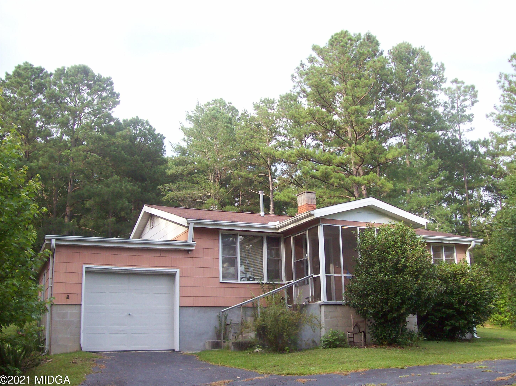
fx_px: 551
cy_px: 196
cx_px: 263
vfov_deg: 38.6
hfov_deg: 50.2
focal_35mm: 37
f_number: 2.7
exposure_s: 1/147
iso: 80
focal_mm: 6
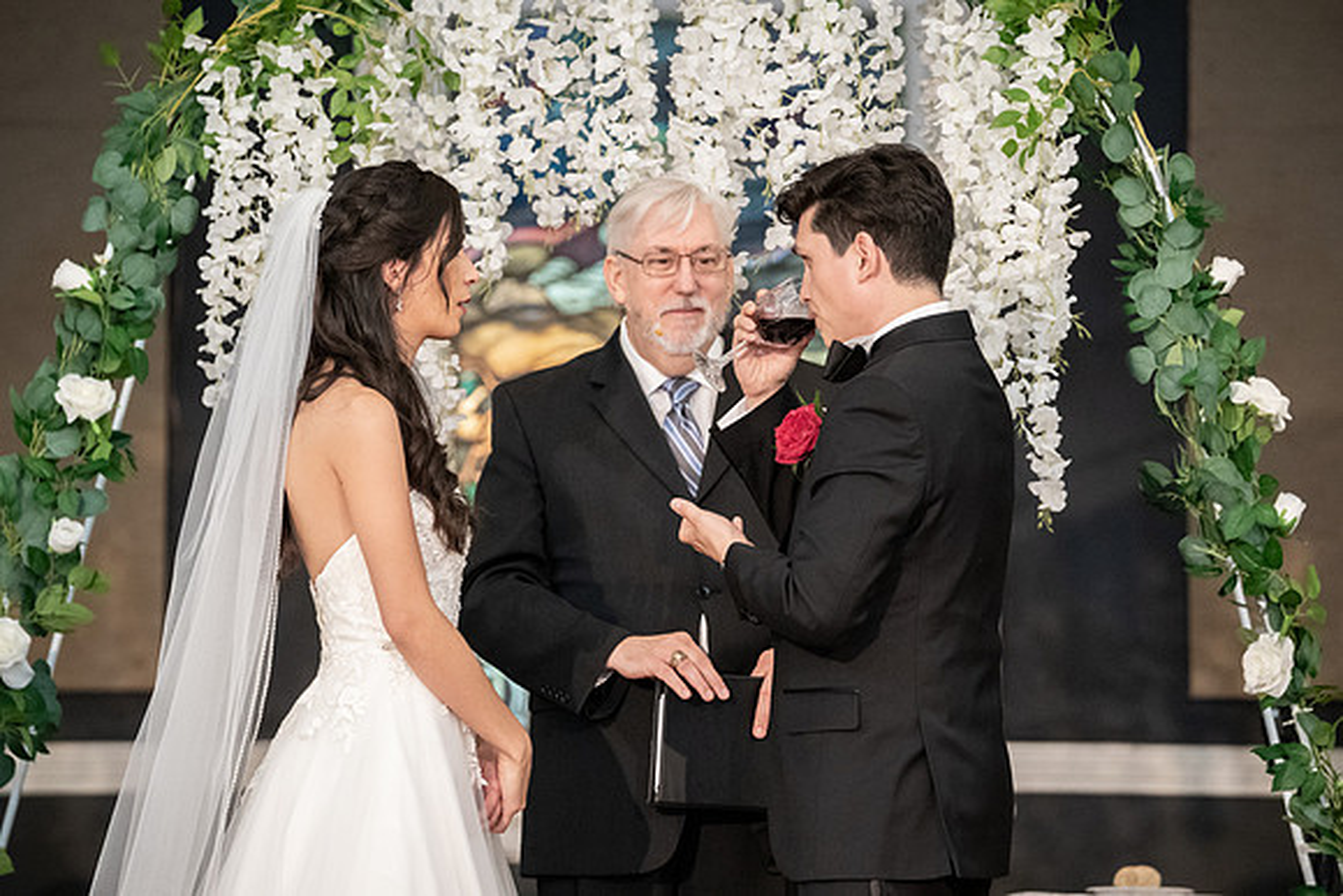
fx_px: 7035
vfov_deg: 7.3
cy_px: 435
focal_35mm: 189
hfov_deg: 10.9
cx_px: 647
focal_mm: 181
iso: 8000
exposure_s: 1/200
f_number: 4
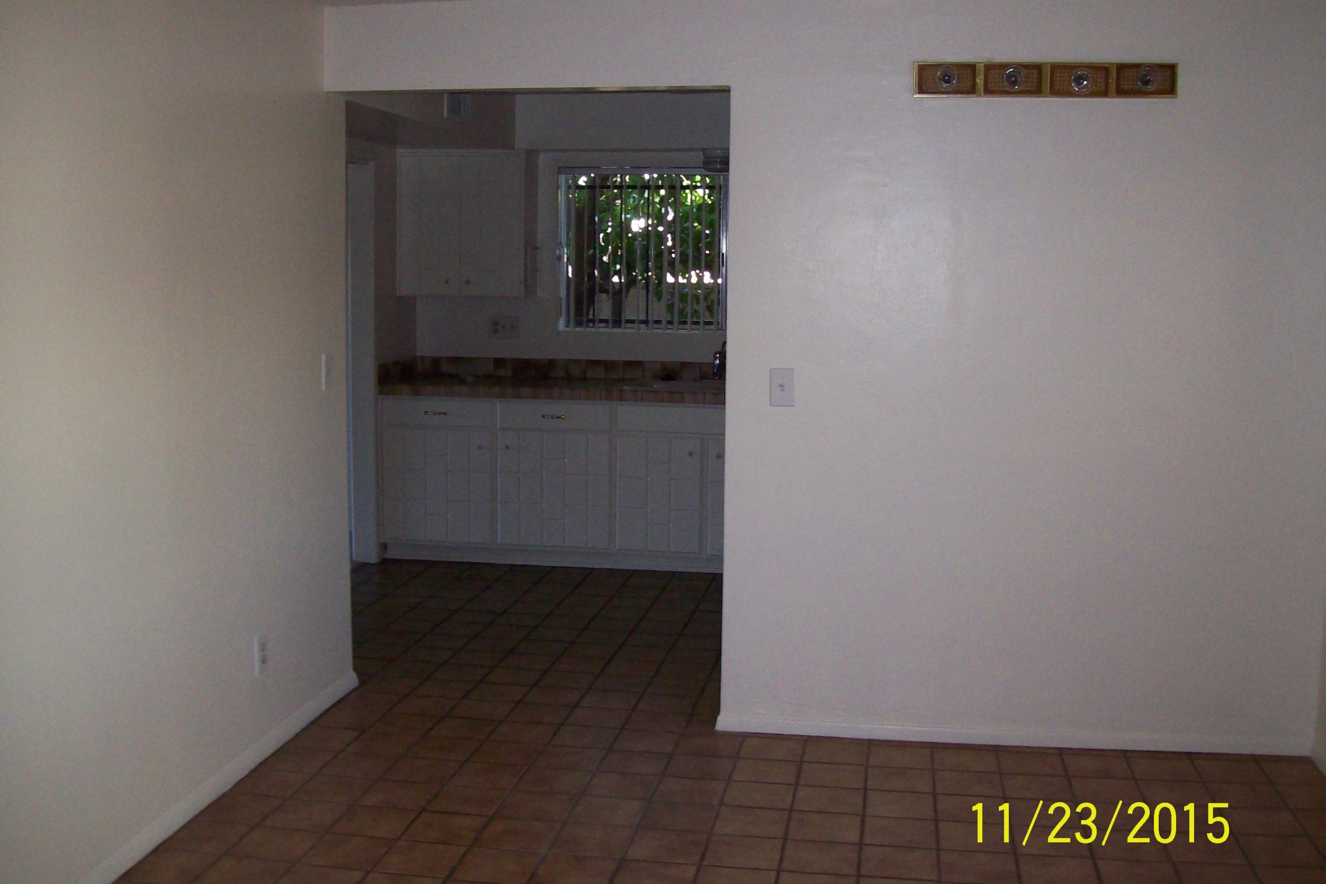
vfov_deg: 35.0
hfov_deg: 50.7
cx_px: 654
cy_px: 417
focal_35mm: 38
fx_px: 1400
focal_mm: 6
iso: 200
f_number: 2.7
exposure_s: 1/64
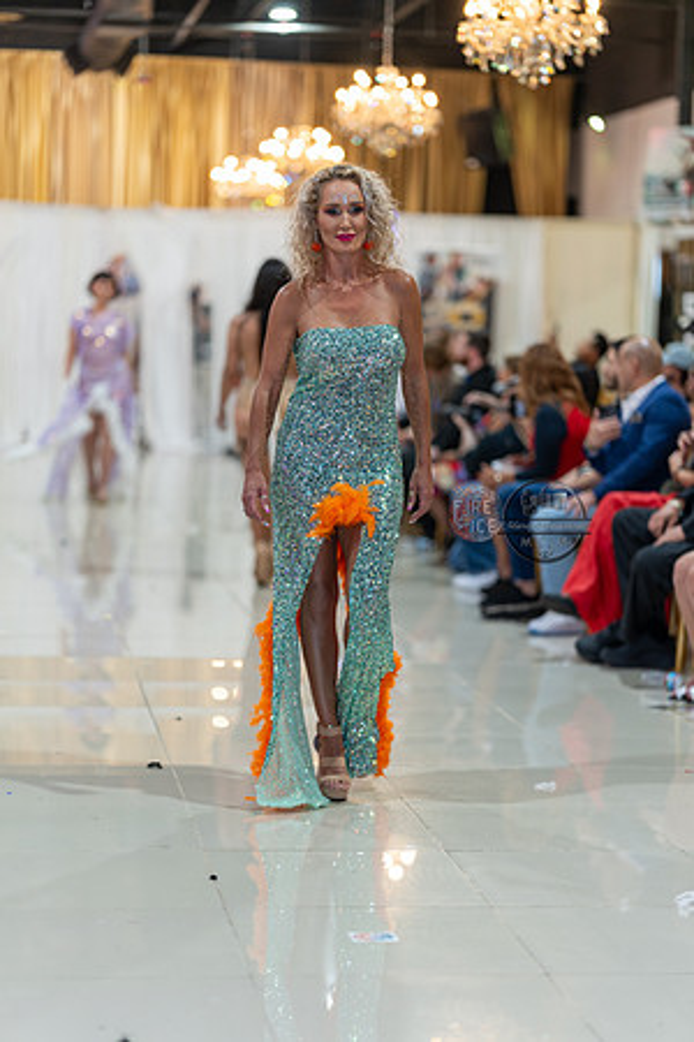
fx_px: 2458
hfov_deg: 16.1
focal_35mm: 85
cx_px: 347
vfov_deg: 23.9
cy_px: 521
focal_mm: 85
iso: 160
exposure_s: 1/160
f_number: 1.4
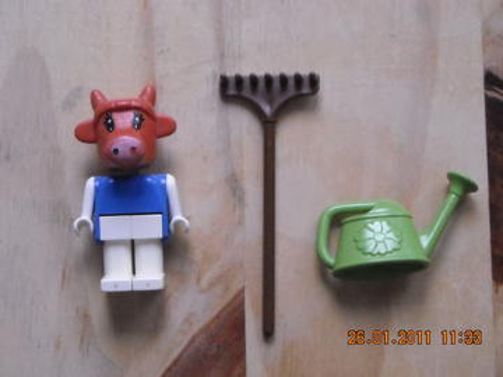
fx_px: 1526
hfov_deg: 18.7
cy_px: 188
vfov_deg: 14.1
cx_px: 252
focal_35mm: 105
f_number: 4.7
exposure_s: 1/44
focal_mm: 17.1
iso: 800
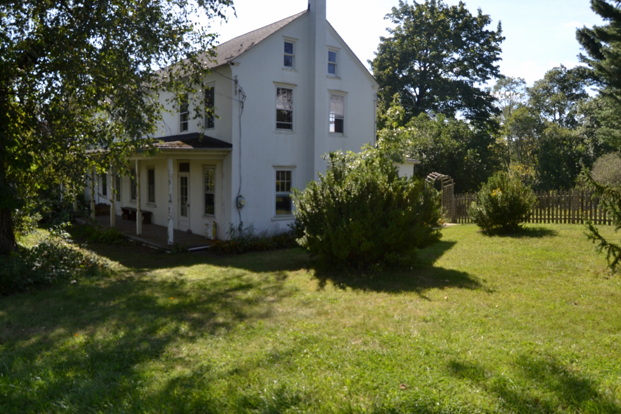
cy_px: 207
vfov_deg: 47.9
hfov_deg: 67.4
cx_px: 310
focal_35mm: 27
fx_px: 466
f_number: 7.1
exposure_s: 1/200
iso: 100
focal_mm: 18
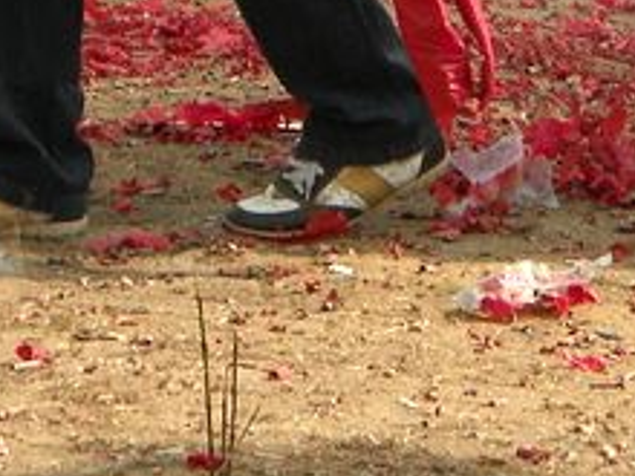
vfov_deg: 2.7
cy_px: -307
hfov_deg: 3.6
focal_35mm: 557
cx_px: 292
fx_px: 10218
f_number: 4.5
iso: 64
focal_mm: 27.2
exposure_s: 1/400
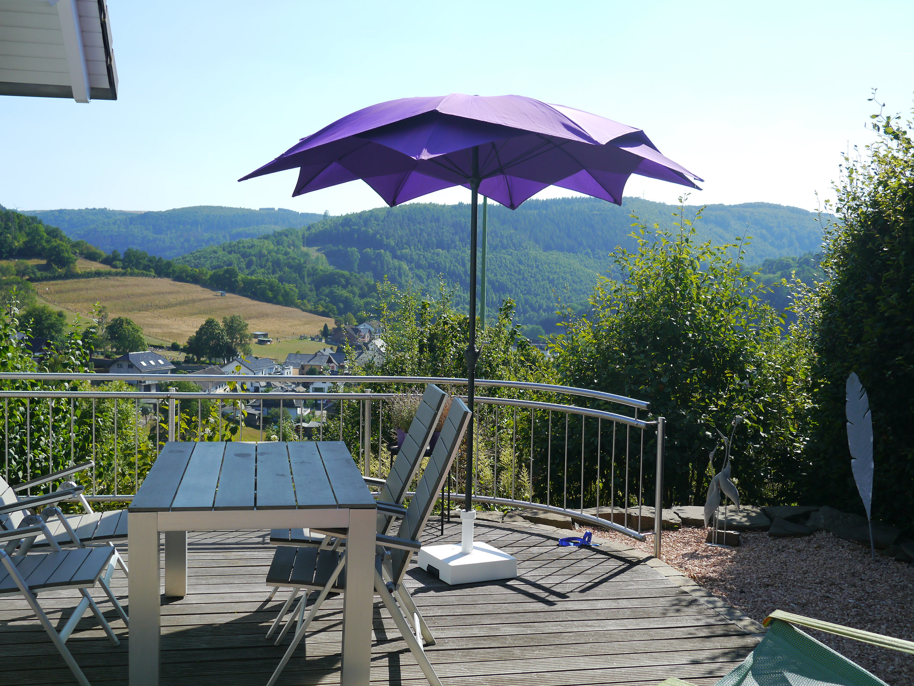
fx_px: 1056
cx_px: 457
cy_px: 343
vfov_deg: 36.0
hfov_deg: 46.8
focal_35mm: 40
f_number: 4.5
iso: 160
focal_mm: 20
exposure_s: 1/800
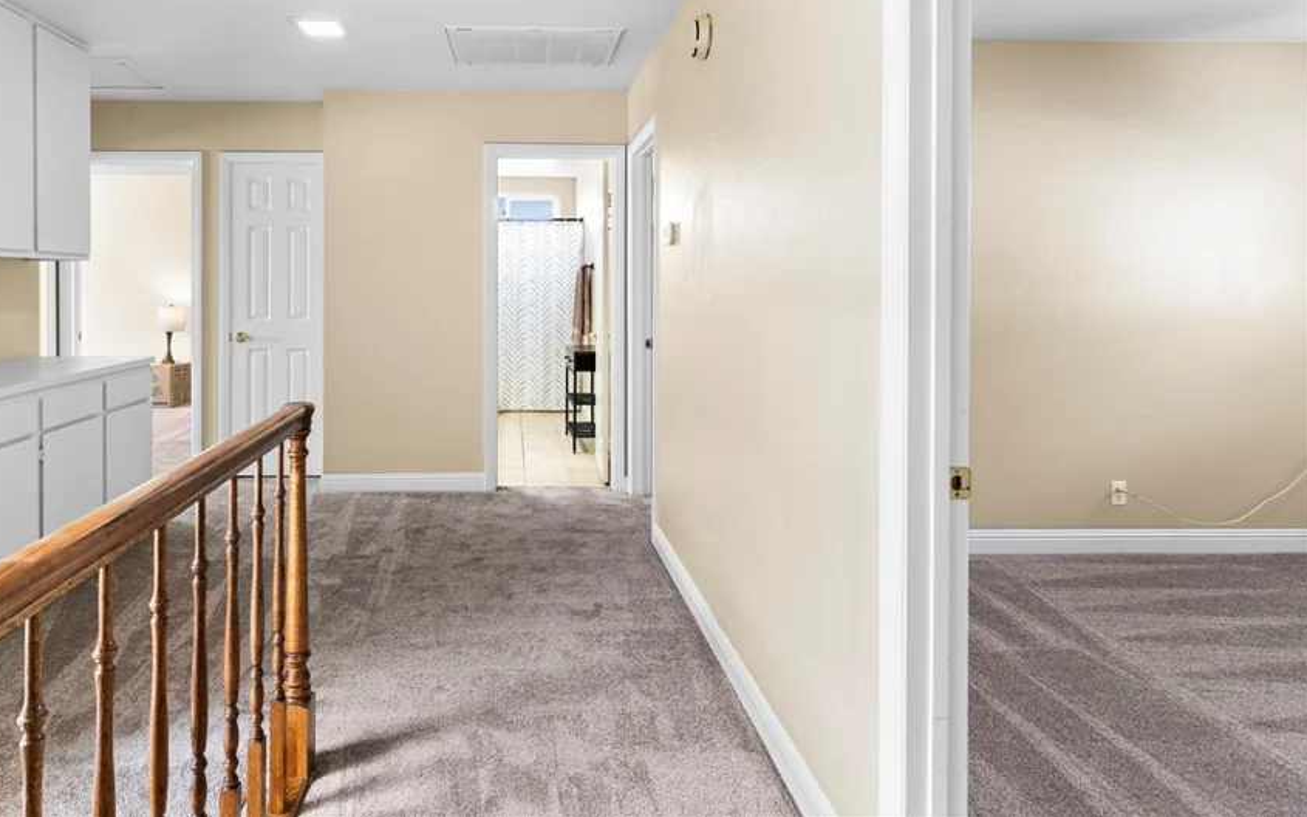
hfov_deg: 81.3
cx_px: 521
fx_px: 748
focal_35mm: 21
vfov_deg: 56.3
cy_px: 290
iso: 500
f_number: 8
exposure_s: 1/20
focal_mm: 17
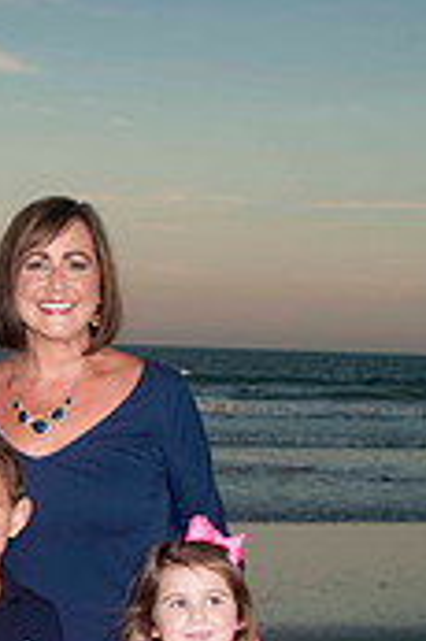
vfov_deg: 16.1
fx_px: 2223
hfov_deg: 10.8
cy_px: 619
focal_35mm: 125
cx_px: -54
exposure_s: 1/200
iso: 200
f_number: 8
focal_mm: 32
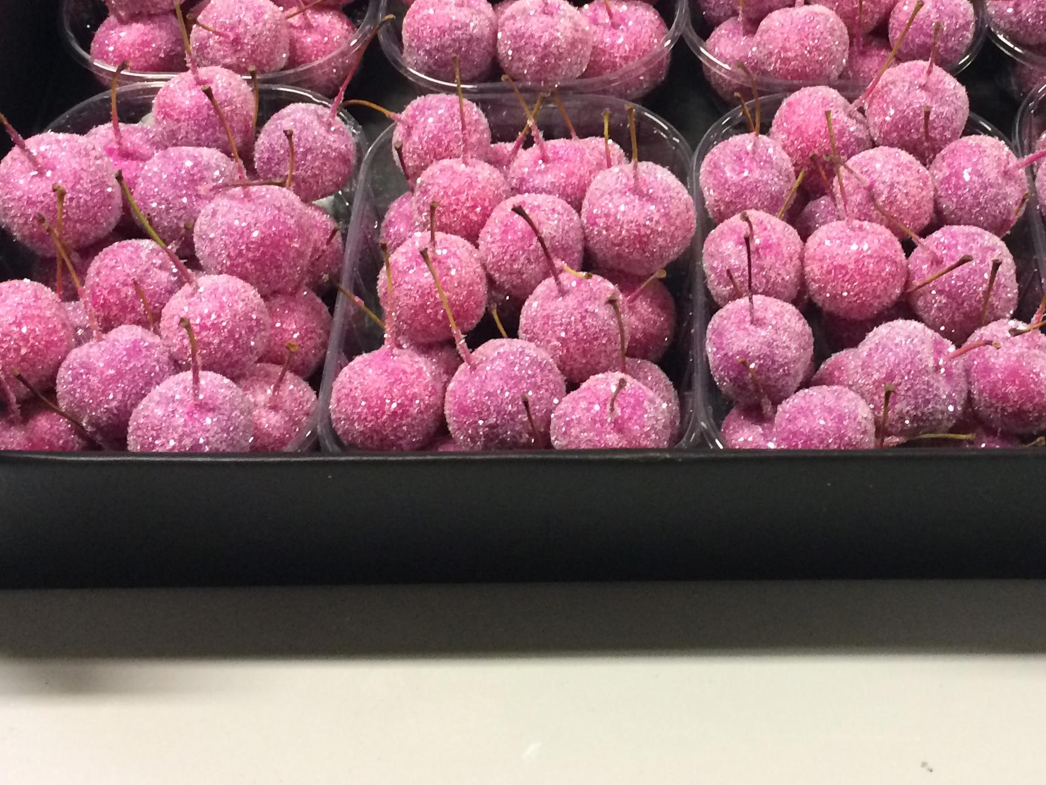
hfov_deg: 34.7
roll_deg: -0.5
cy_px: 79
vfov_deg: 25.7
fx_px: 1662
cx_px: 672
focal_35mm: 55
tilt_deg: -30.7
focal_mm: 4.15
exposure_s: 1/33
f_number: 2.2
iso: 250
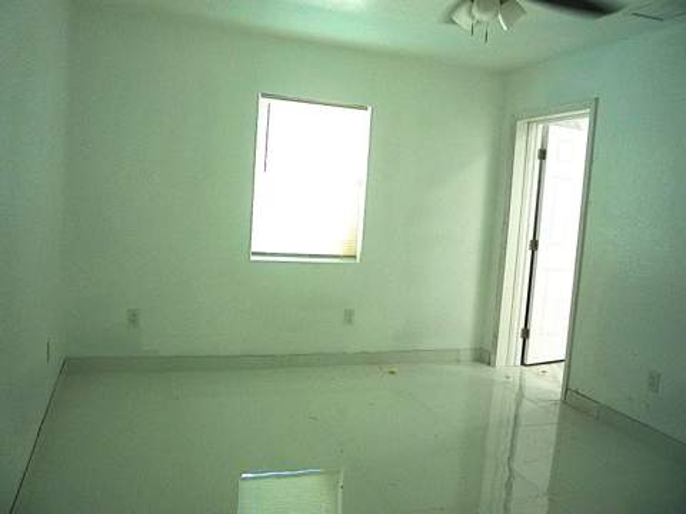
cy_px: 257
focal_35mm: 30
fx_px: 595
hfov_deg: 60.0
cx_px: 343
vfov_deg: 46.8
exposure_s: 1/50
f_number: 3.3
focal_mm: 5.2
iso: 100
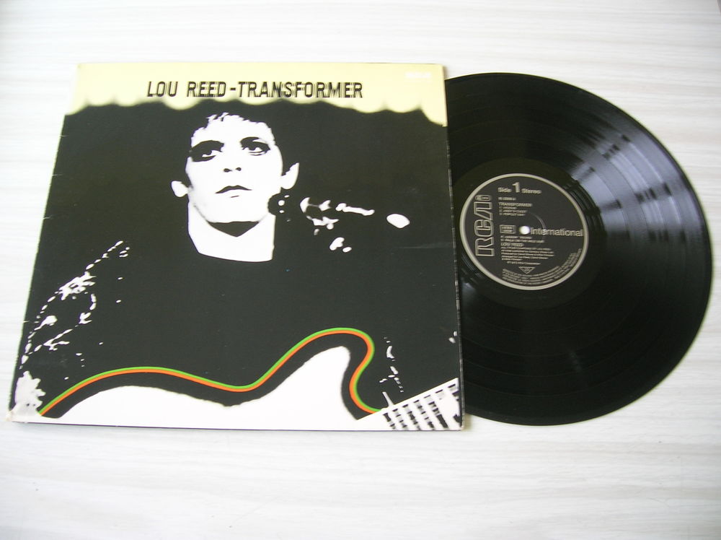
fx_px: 707
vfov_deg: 41.7
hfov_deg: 54.0
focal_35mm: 34
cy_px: 270
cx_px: 360
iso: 50
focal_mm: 5.7
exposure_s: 1/11.2
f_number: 2.9
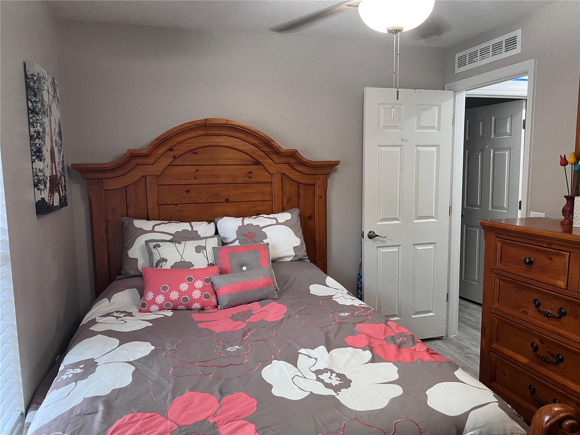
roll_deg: +1.3
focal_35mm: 26
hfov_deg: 67.3
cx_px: 290
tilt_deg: -6.4
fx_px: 436
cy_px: 218
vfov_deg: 53.1
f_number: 1.5
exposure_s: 1/60
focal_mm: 5.7
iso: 125
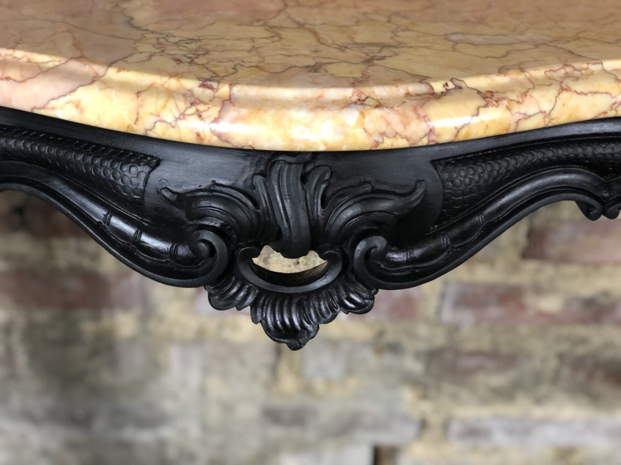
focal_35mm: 52
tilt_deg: -36.9
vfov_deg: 28.0
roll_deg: -0.3
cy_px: 232
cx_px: 310
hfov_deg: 36.8
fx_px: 933
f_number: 2.4
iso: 125
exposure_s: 1/33
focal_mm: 6
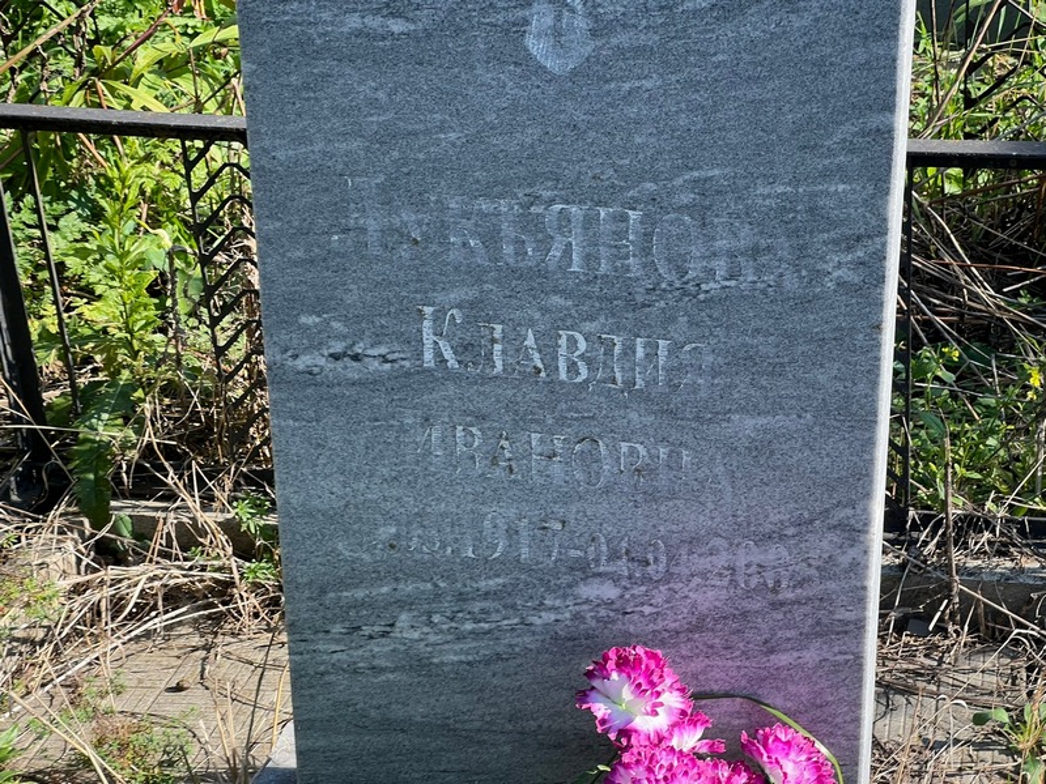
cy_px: 392
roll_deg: +2.0
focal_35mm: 77
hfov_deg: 25.3
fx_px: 2327
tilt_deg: -32.7
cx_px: 523
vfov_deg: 19.1
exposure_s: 1/208
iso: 32
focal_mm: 9
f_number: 2.8
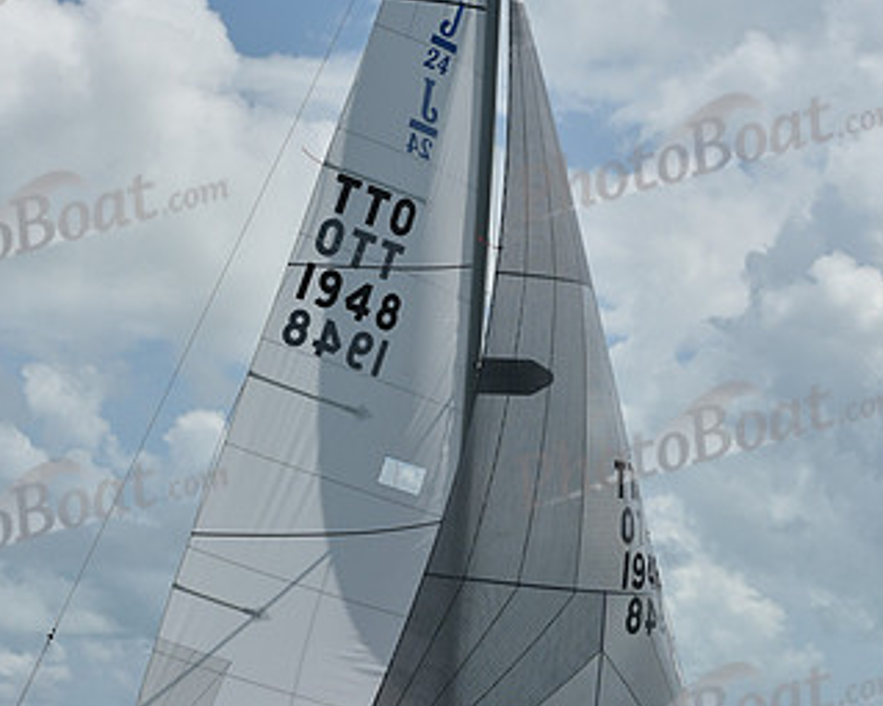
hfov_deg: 11.1
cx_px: 372
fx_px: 4546
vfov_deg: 8.9
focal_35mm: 174
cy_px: 335
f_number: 10
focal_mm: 102
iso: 250
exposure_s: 1/1600
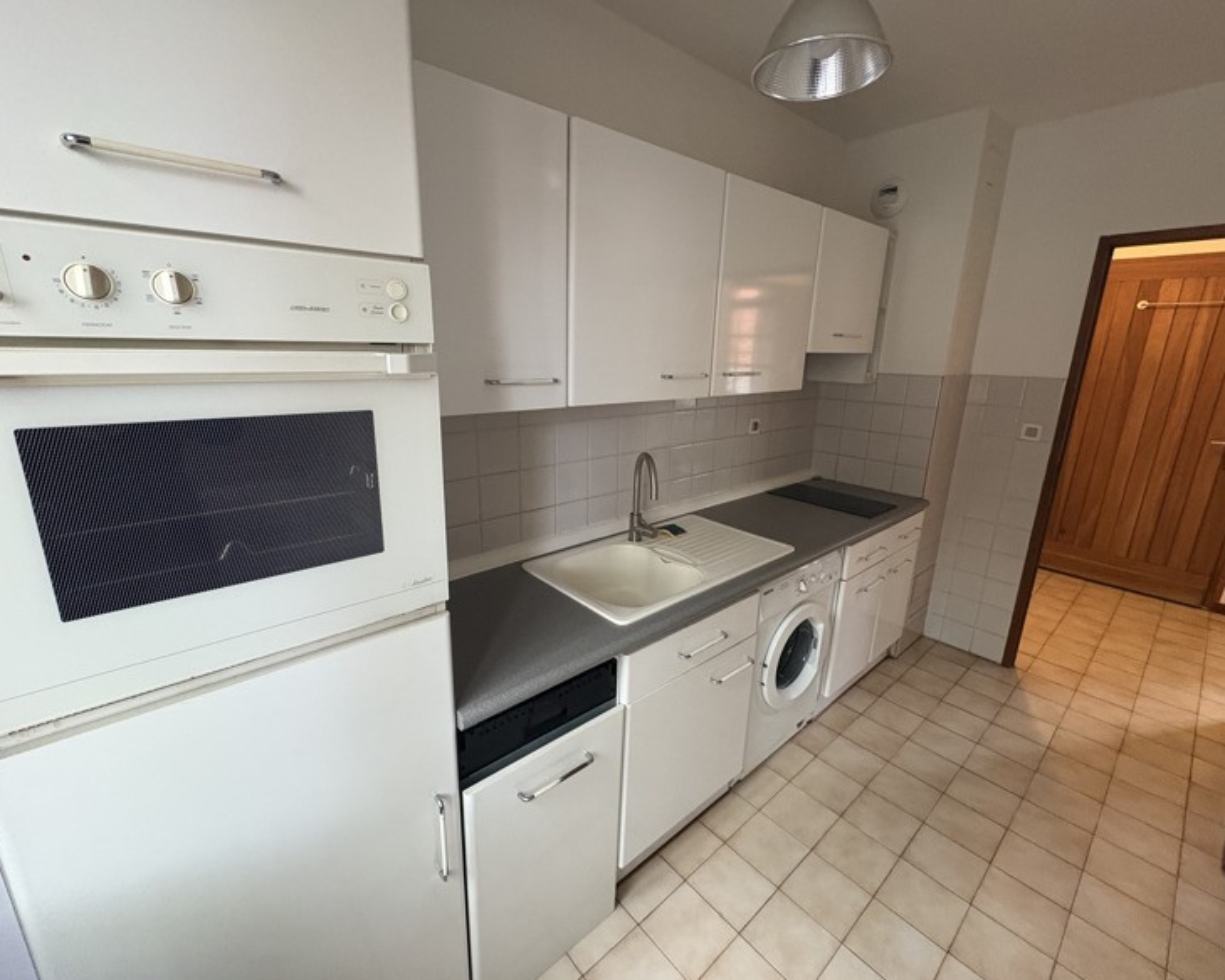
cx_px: 608
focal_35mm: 15
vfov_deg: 84.0
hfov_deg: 96.8
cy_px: 484
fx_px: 544
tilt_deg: -14.1
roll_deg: -0.4
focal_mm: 2.22
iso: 400
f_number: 2.2
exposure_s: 1/60
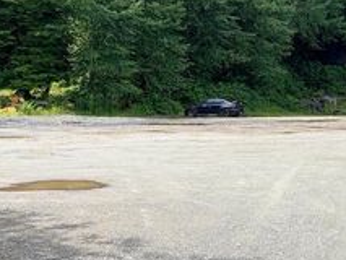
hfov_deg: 29.1
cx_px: 365
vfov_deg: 24.1
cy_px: 132
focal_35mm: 61
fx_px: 610
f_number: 1.6
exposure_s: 1/2012
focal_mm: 5.96
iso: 50
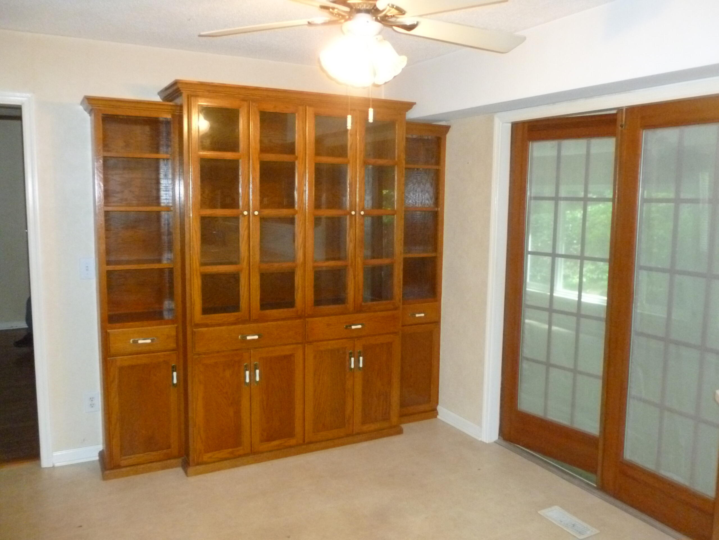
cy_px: 270
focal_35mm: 28
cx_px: 360
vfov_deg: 49.7
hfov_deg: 63.4
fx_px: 582
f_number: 3.3
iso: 640
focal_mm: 5
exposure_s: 1/60
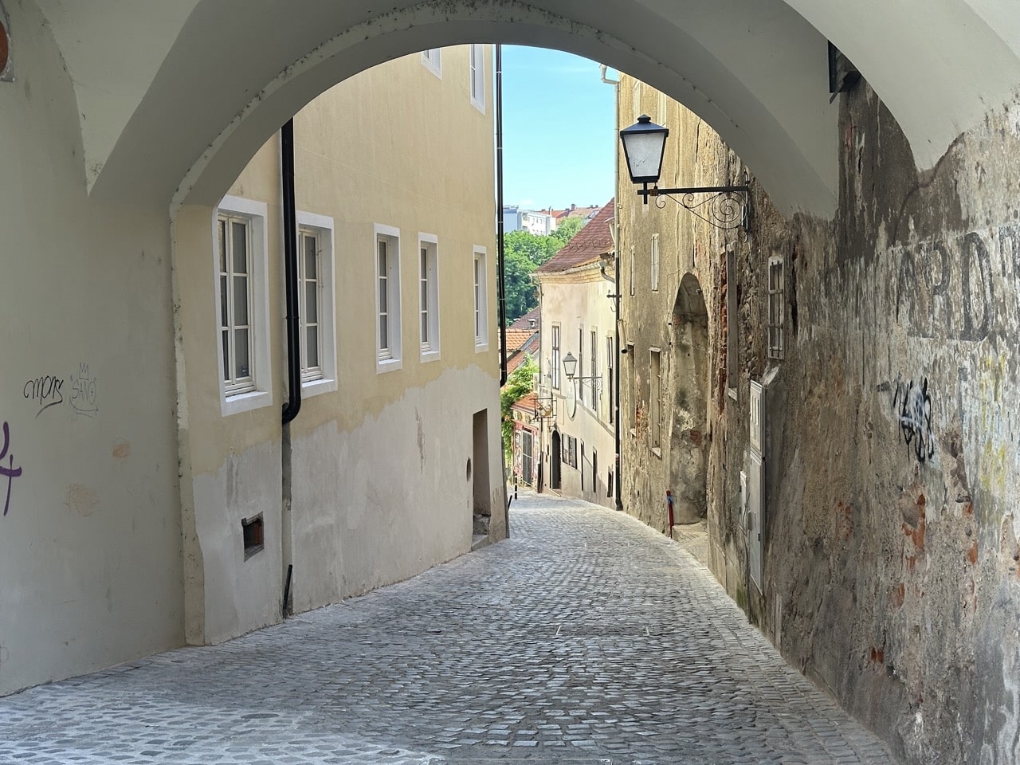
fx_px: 1414
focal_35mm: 48
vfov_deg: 30.3
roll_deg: +0.5
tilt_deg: -2.7
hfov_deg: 39.7
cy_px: 382
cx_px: 510
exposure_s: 1/424
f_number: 1.78
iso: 64
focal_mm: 6.86
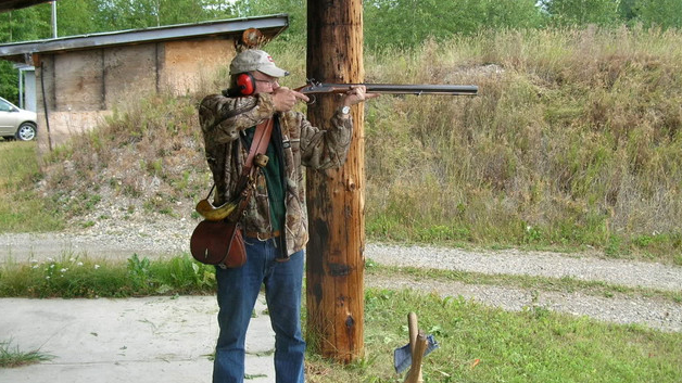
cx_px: 344
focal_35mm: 40
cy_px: 191
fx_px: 723
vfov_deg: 29.7
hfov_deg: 50.5
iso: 50
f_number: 2.7
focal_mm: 6
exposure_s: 1/114
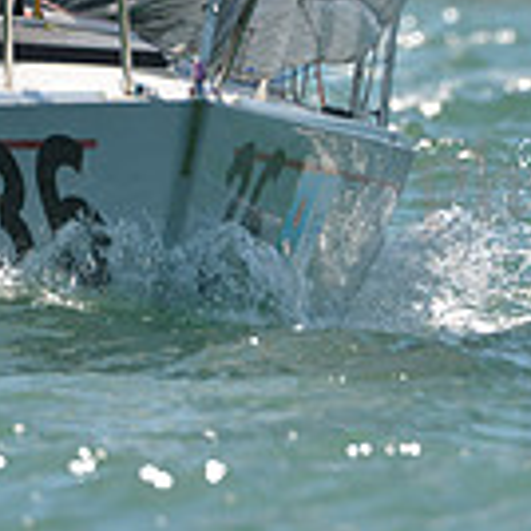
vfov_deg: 1.2
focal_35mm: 1474
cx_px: 210
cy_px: -14
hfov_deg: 1.2
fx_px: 25581
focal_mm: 400
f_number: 5.6
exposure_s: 1/1600
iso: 200
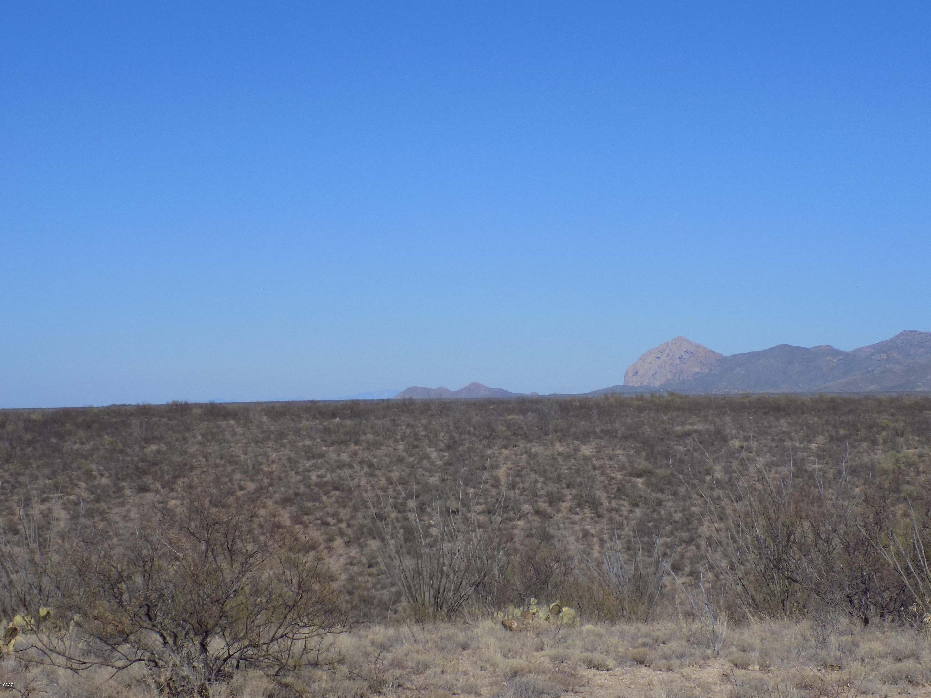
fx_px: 1963
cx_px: 468
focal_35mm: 73
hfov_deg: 26.7
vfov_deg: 20.2
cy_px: 344
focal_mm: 12.5
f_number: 4.2
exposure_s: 1/1250
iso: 80
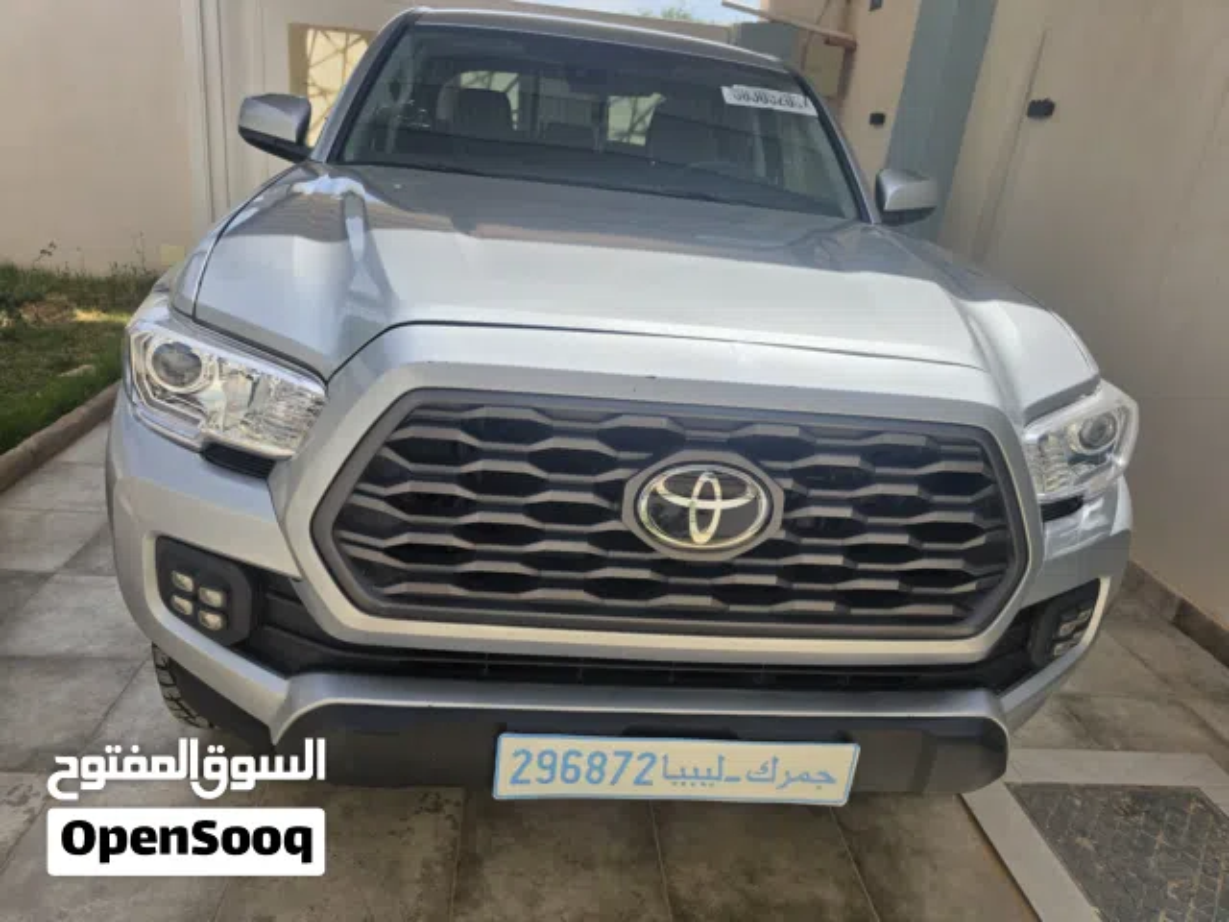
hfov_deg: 73.9
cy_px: 461
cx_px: 614
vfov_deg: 58.9
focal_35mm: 23
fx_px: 817
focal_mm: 6.5
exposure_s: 1/7939
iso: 32
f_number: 1.4
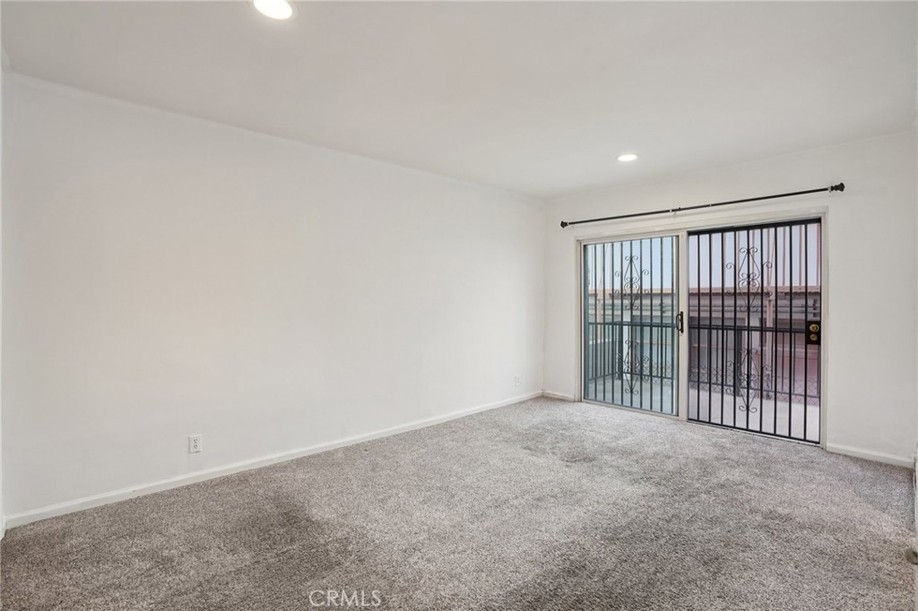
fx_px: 408
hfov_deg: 96.8
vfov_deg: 73.7
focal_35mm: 16
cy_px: 306
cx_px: 459
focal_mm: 16
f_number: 8
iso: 400
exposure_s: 1/6
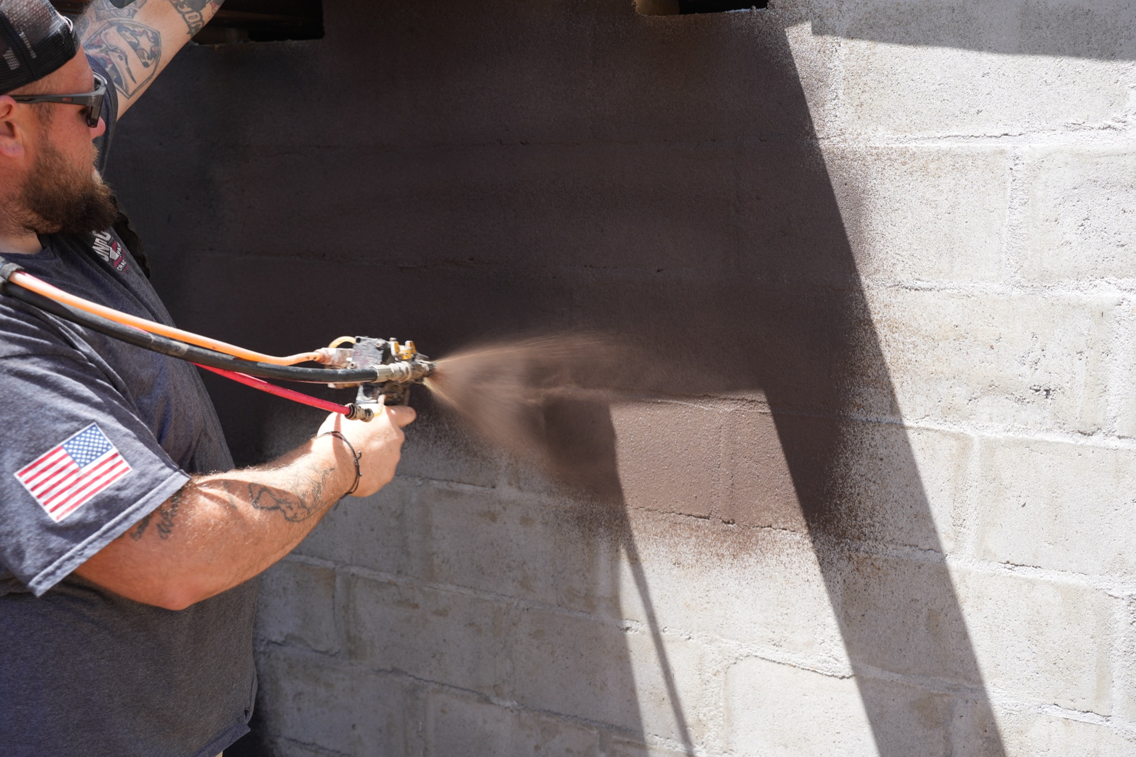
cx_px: 565
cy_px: 389
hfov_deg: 53.1
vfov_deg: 36.9
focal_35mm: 36
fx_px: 1136
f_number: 4.5
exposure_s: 1/125
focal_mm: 34
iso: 100
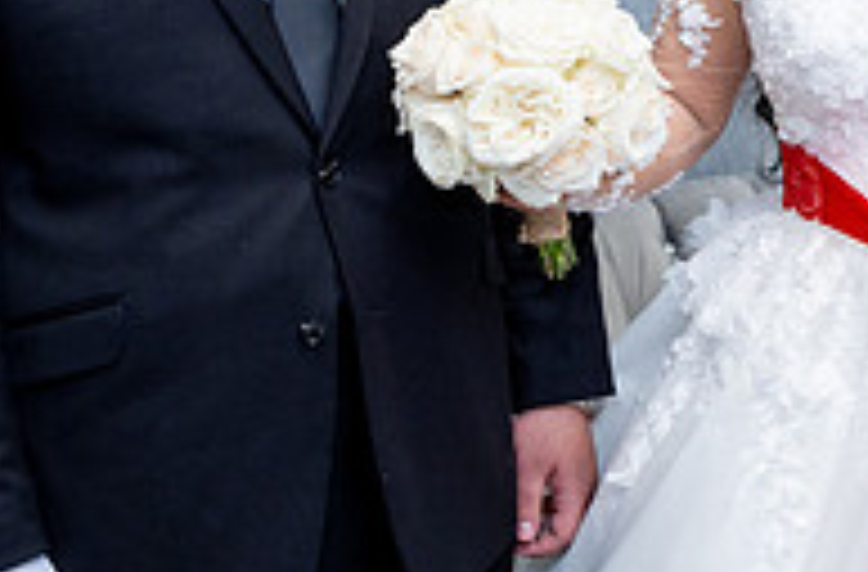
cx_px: 1103
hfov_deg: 19.8
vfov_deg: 13.7
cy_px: -133
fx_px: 2305
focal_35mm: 96
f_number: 2.8
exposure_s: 1/160
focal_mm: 28
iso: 1000
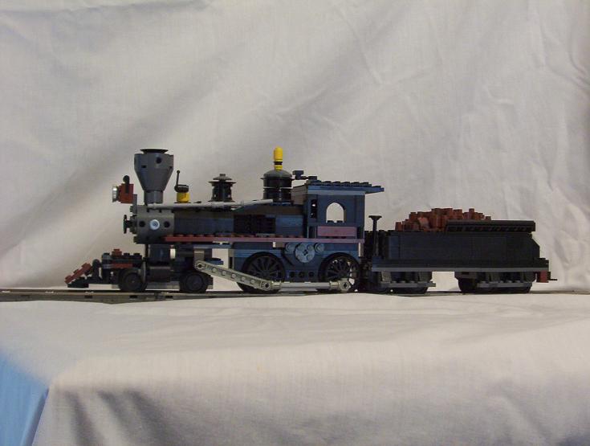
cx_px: 295
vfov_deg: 28.7
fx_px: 871
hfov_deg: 37.4
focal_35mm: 51
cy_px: 223
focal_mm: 7.88
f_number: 3.16
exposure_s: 1/10.6
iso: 200
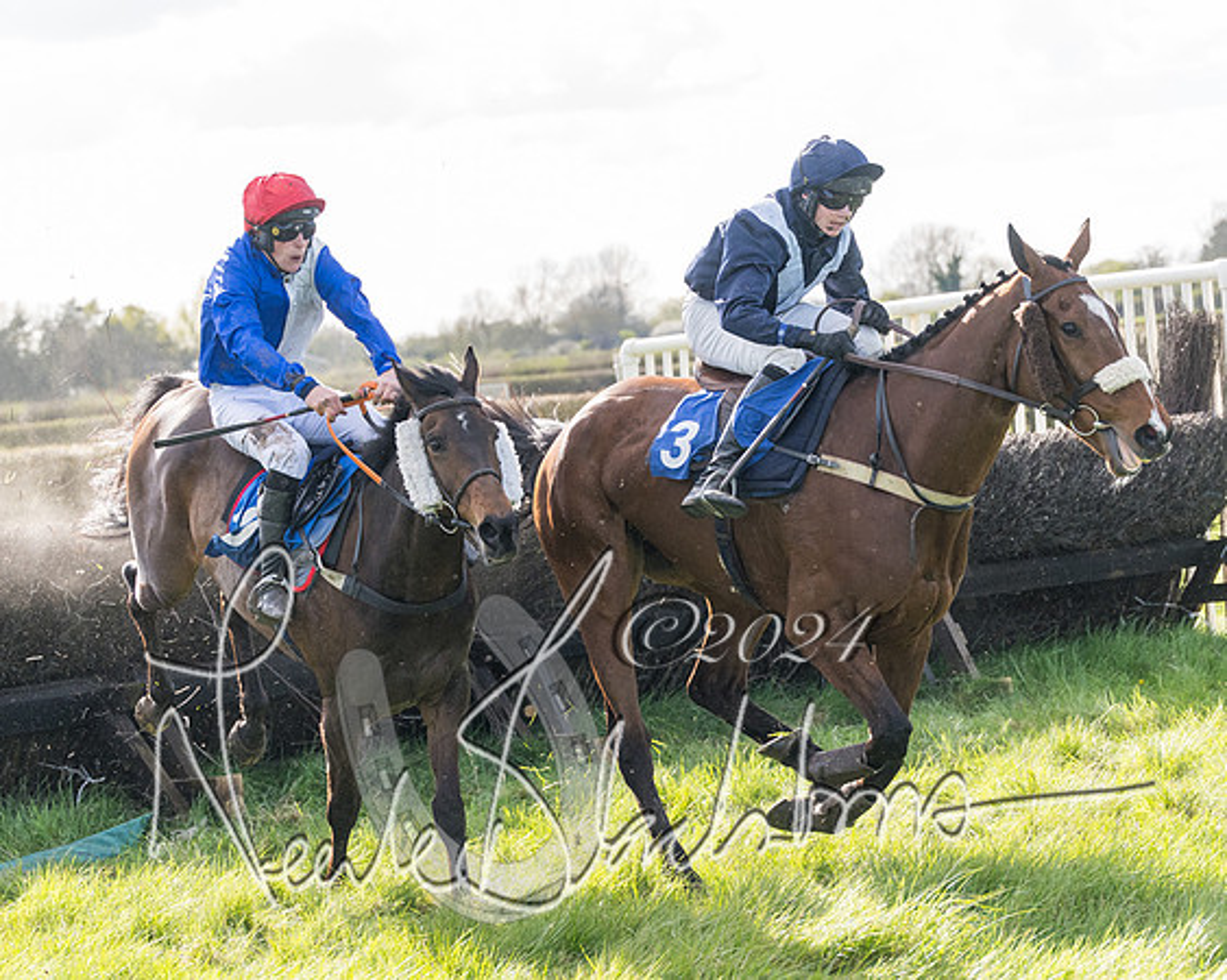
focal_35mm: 122
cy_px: 482
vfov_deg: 12.6
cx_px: 613
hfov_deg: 15.8
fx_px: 4432
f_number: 4
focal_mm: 70
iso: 400
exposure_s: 1/1600
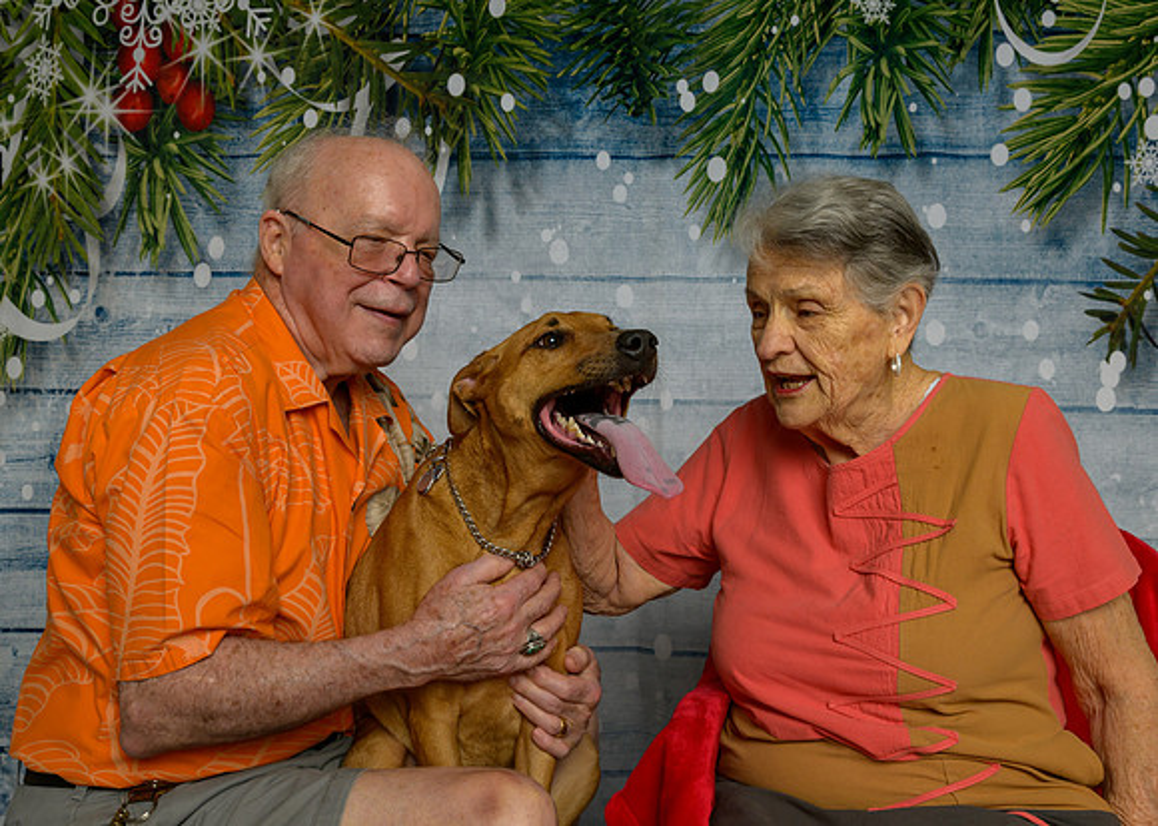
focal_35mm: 34
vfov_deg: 41.0
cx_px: 629
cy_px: 438
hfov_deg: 55.2
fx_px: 1106
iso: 400
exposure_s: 1/160
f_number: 10
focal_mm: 28
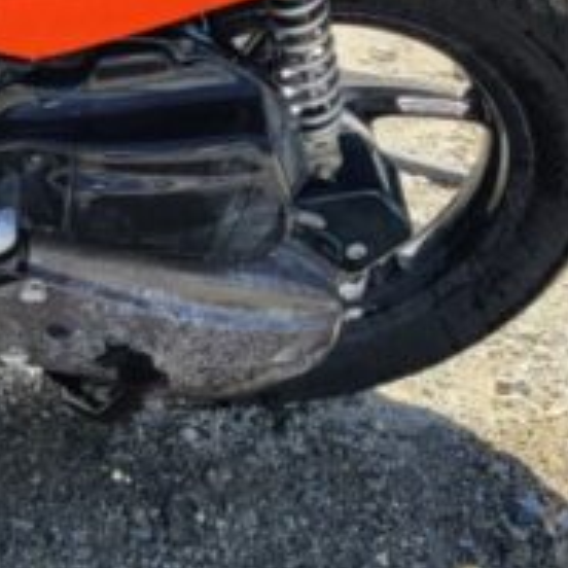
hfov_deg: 13.0
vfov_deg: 13.4
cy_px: -191
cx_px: -352
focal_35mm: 125
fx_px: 2321
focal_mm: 5.4
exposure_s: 1/781
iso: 40
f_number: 1.8
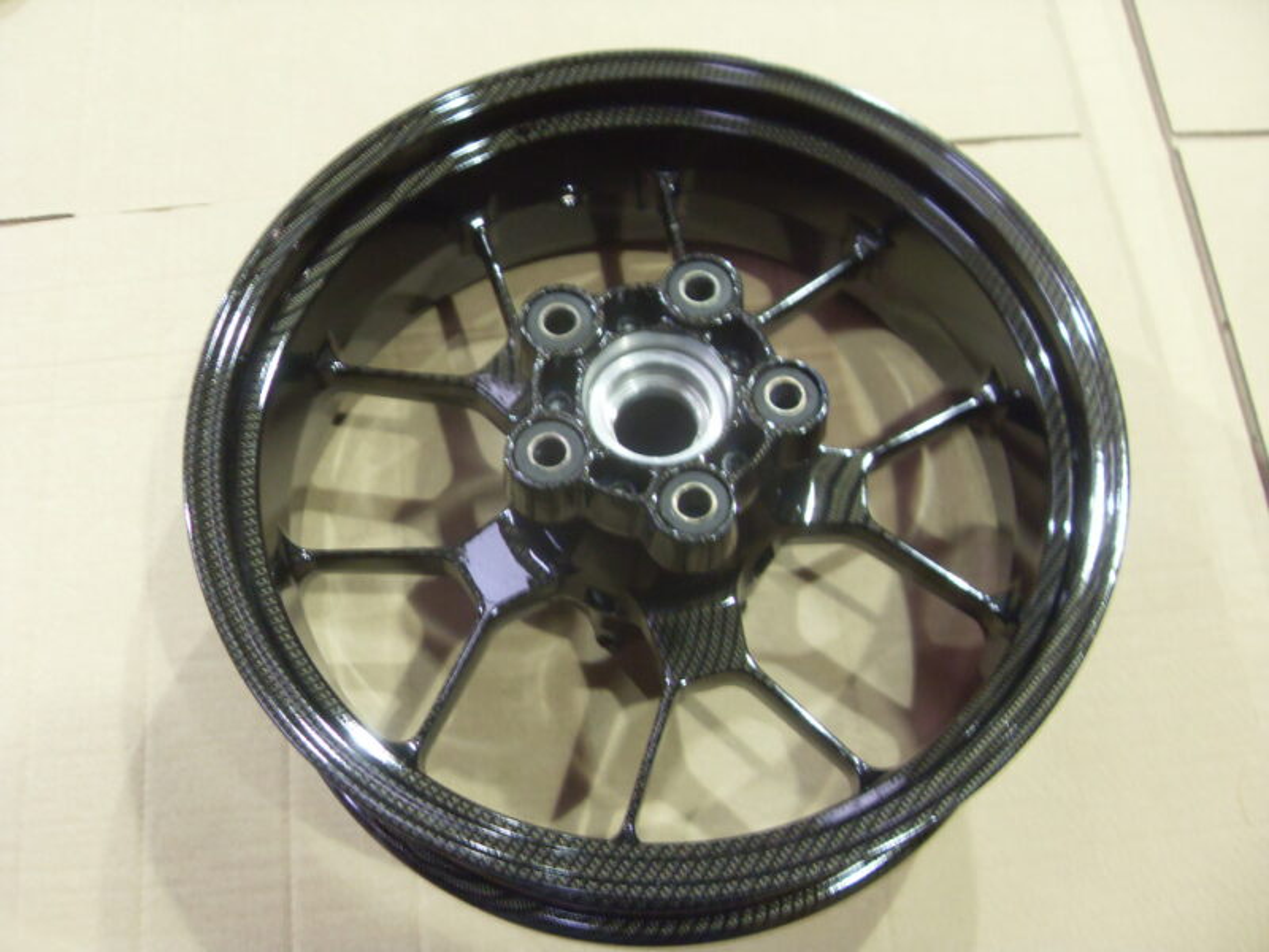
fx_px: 1283
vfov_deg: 40.7
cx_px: 634
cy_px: 476
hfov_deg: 52.6
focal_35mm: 35
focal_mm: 6.3
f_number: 2.8
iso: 200
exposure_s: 1/10
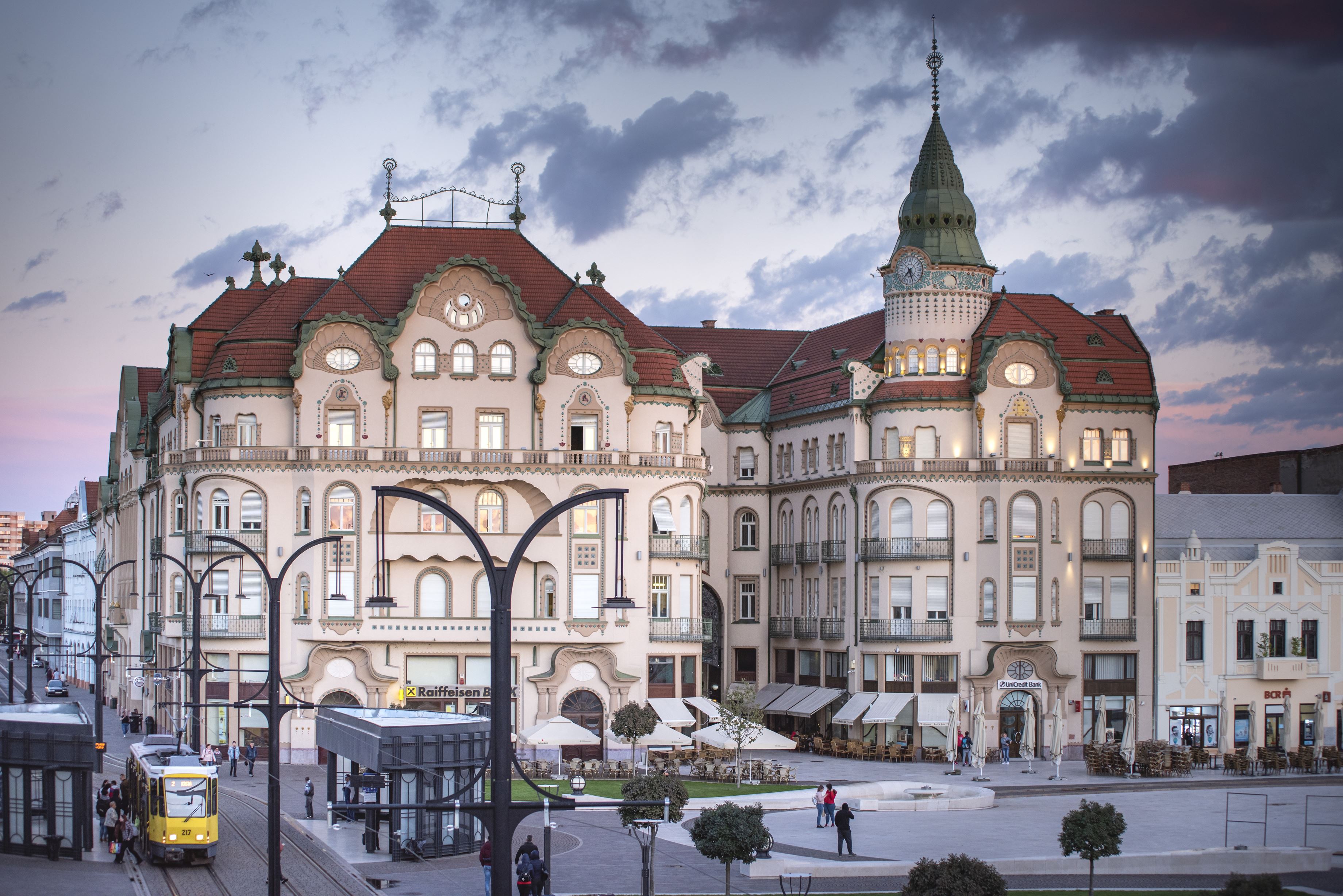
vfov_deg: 19.5
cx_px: 672
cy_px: 448
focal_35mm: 70
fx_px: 2612
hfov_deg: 28.8
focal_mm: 70
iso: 250
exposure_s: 1/400
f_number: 3.2
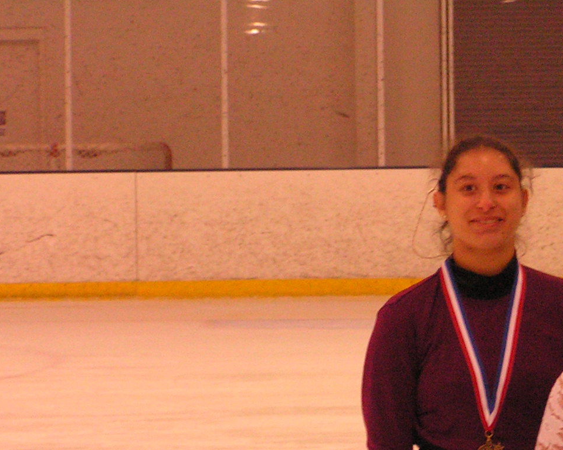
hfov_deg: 6.3
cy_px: 497
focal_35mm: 305
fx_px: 5082
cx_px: 589
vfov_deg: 5.1
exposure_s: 1/60
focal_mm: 22
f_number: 3.2
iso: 200
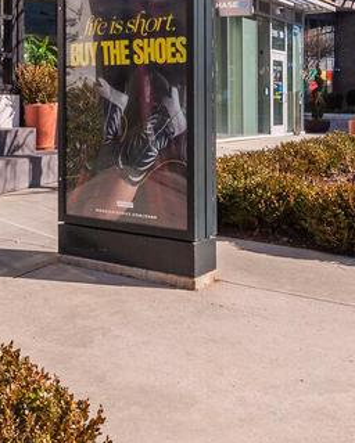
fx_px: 630
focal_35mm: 48
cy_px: 33
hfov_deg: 29.8
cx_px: 22
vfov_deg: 36.1
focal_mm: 16
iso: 200
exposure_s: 1/640
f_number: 8
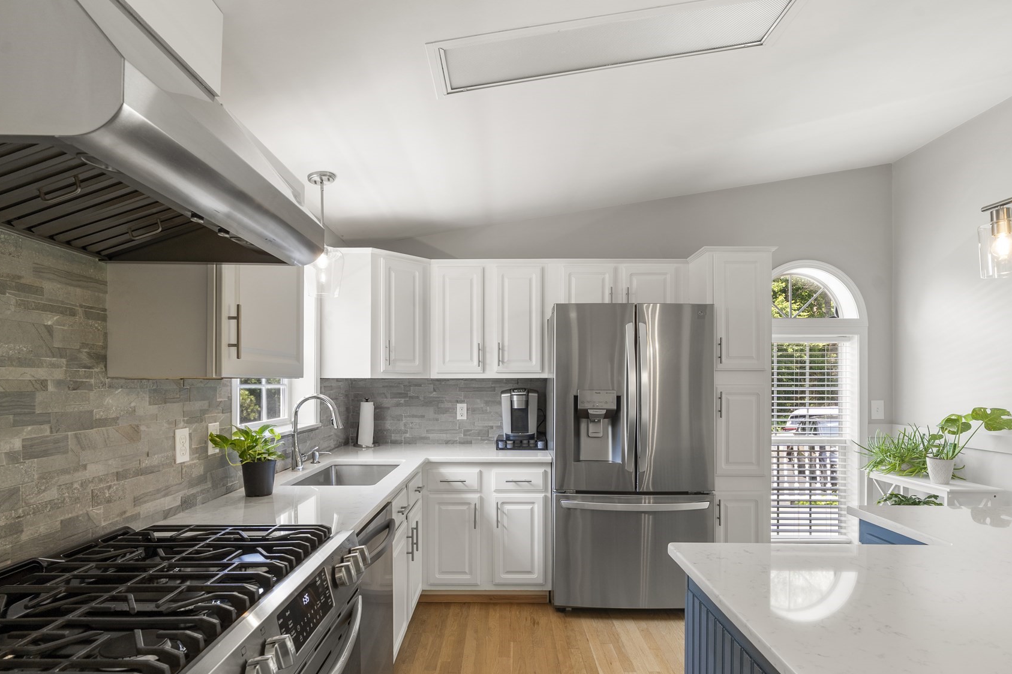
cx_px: 503
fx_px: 478
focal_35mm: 17
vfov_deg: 69.9
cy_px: 395
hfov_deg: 93.3
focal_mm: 14
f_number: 7.1
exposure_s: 1/10
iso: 320
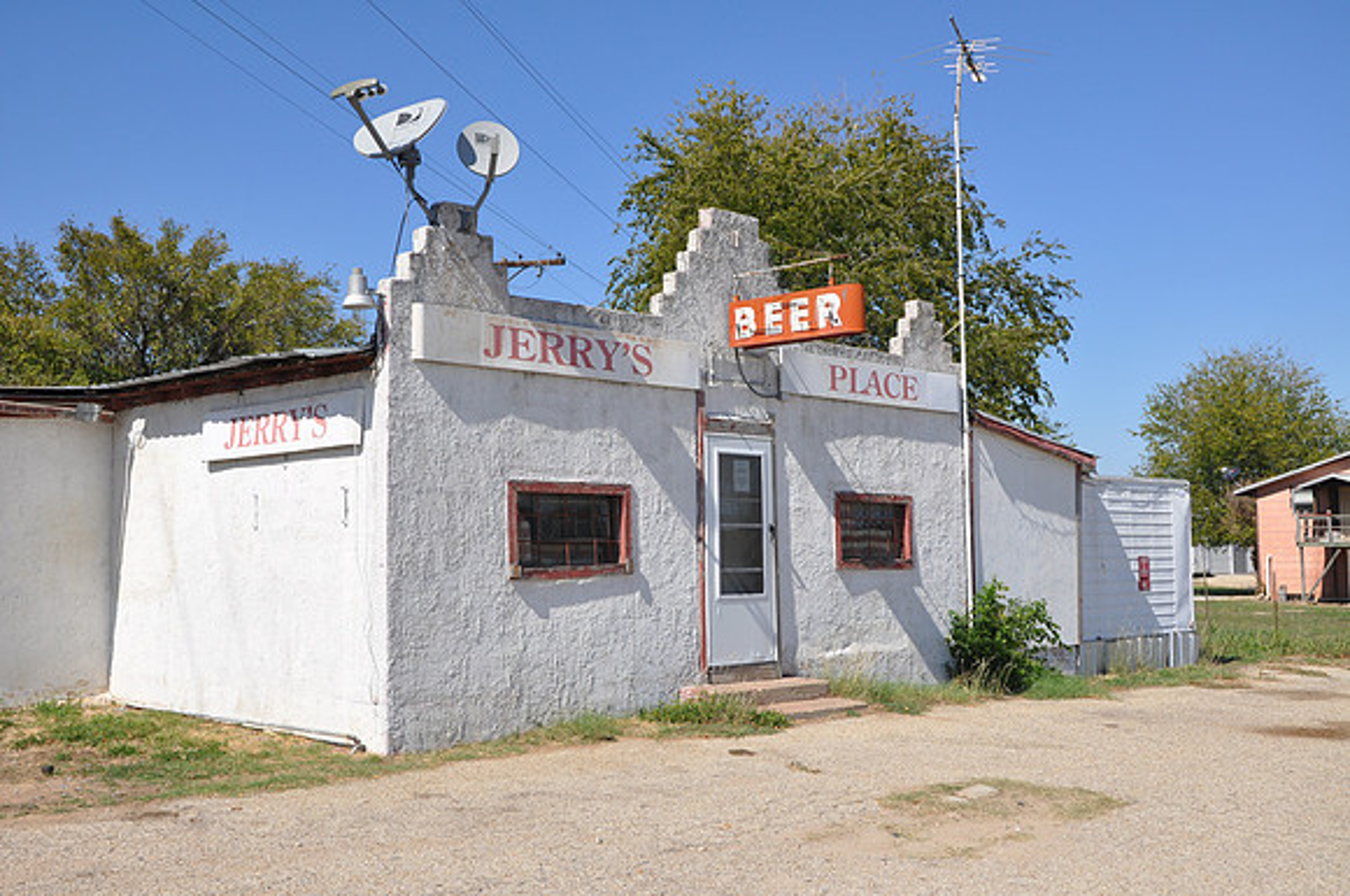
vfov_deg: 35.4
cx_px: 675
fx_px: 1404
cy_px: 448
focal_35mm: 38
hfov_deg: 51.3
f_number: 9
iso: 200
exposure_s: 1/320
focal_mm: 25
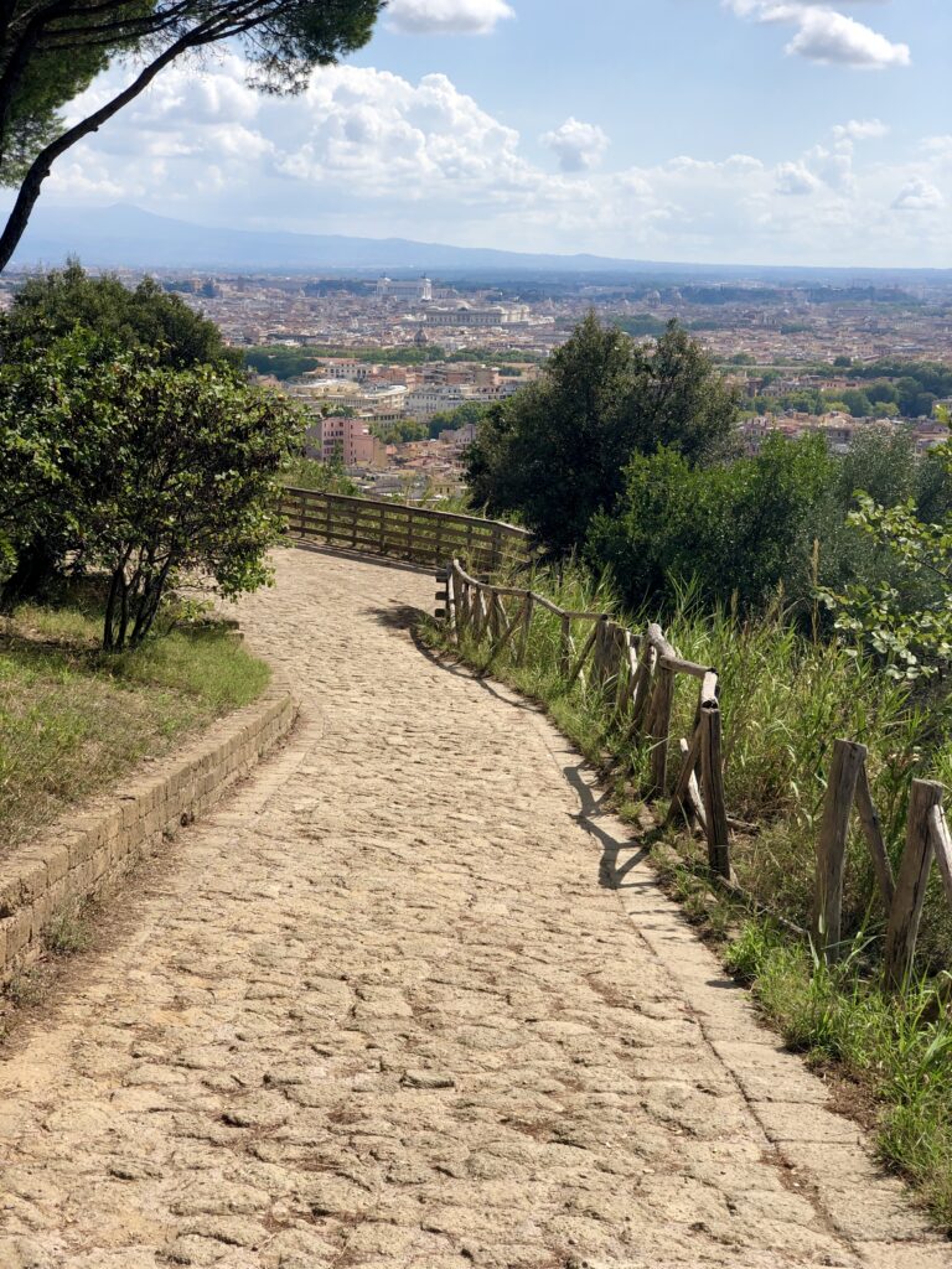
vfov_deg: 36.8
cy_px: 634
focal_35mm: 52
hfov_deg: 28.0
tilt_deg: -10.2
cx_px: 476
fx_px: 1907
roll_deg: -1.9
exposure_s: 1/1453
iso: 16
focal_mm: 6
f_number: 2.4
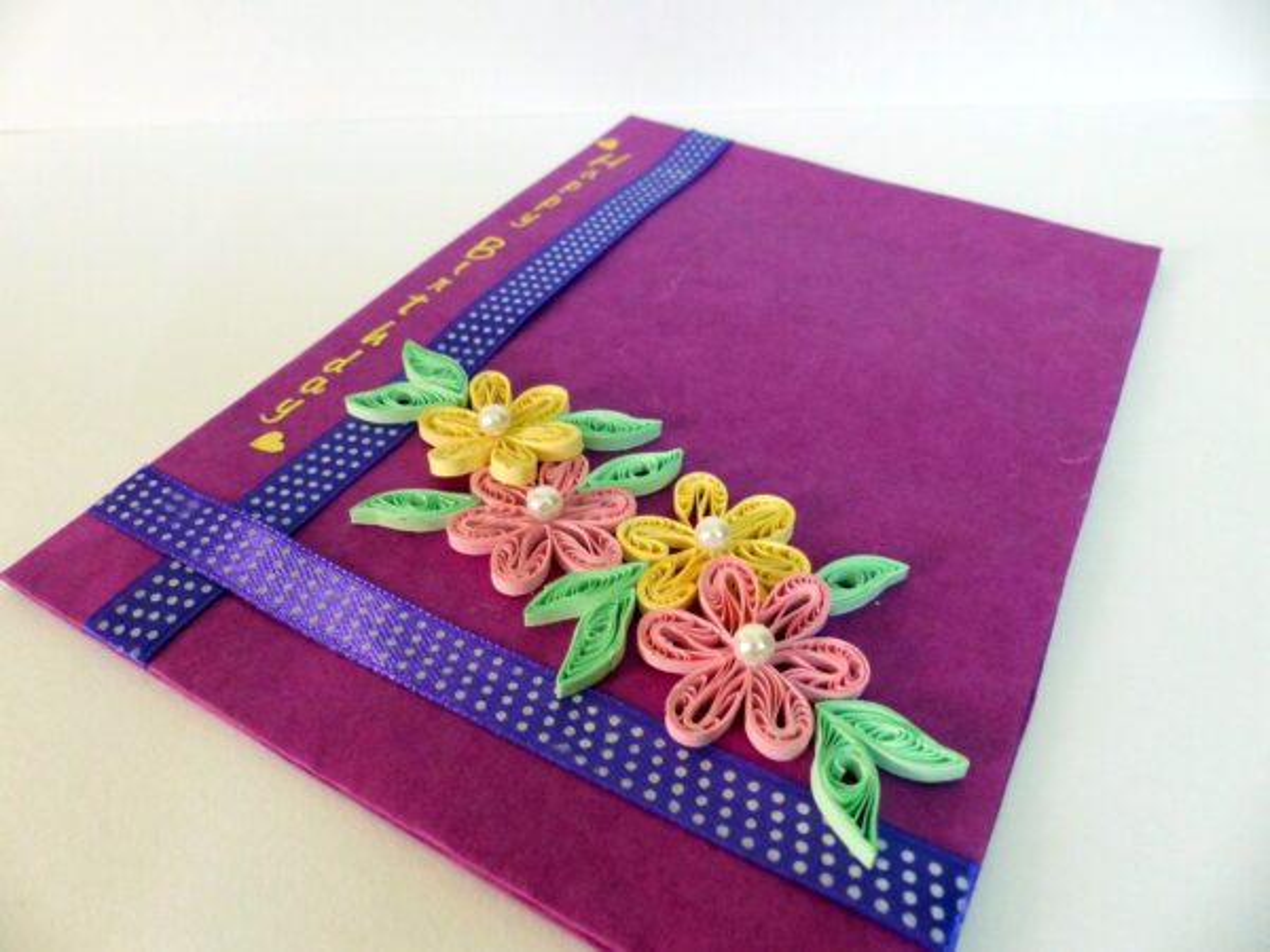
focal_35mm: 25
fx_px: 917
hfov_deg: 69.4
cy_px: 476
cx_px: 635
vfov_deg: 54.9
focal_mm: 4.5
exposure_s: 1/25
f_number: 2.8
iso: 400
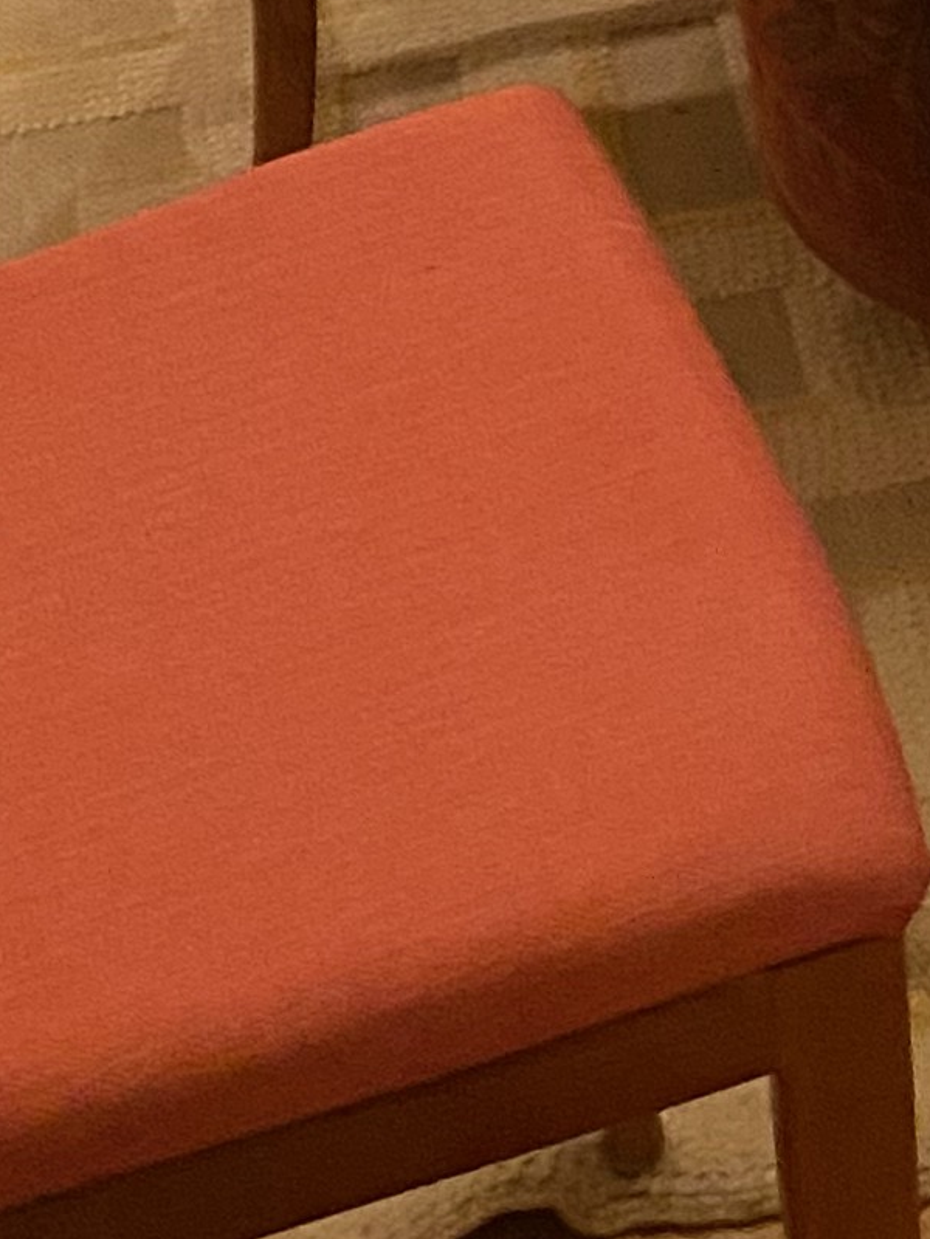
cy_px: -1338
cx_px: 1634
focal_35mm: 131
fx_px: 4693
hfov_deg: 10.7
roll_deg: +1.7
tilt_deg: -16.6
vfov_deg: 12.9
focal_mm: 4.25
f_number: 1.8
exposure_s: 1/33
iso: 320
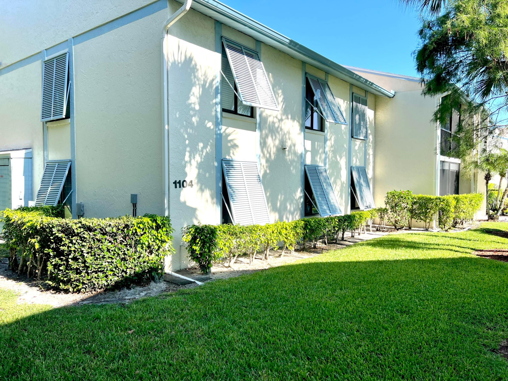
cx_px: 254
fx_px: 382
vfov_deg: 53.1
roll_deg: -0.2
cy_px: 190
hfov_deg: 67.3
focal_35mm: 26
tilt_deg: -2.3
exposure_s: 1/1751
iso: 50
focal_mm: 5.7
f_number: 1.5
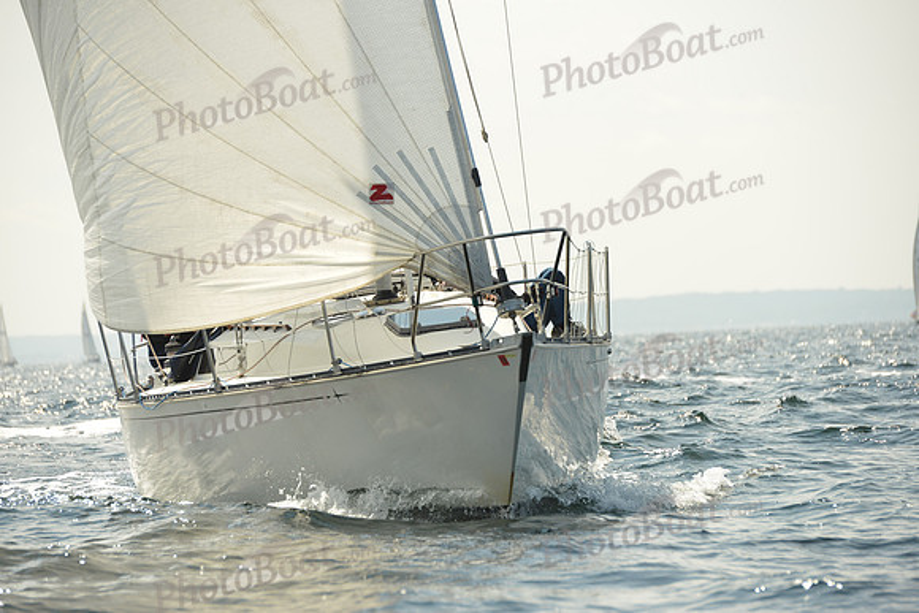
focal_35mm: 200
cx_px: 460
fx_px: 5107
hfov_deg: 10.3
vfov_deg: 6.9
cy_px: 306
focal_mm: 200
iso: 320
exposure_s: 1/1600
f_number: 7.1
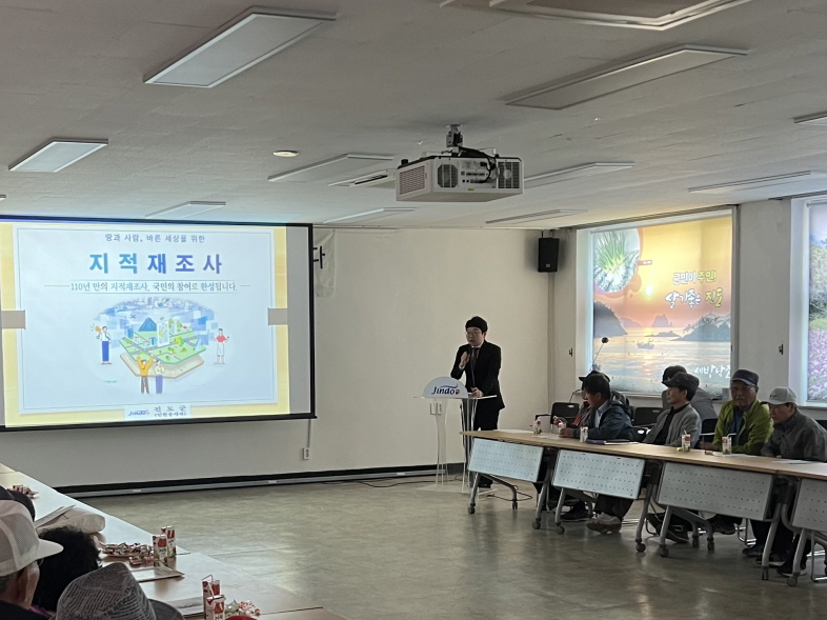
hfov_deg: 35.3
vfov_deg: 26.9
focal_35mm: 54
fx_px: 1290
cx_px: 295
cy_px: 406
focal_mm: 5.7
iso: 125
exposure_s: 1/60
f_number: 1.5
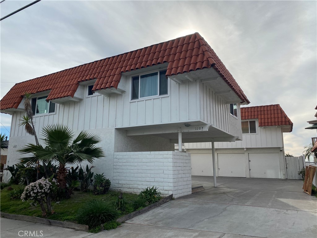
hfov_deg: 67.3
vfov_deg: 53.1
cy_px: 119
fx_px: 238
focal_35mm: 26
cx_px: 158
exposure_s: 1/4608
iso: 32
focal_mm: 4.25
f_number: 1.8
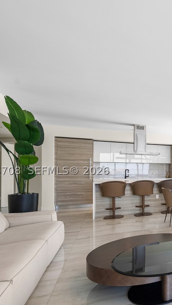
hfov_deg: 30.5
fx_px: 219
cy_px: 170
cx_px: 239
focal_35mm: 27
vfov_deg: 69.6
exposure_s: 1/50
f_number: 8
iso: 400
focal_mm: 14
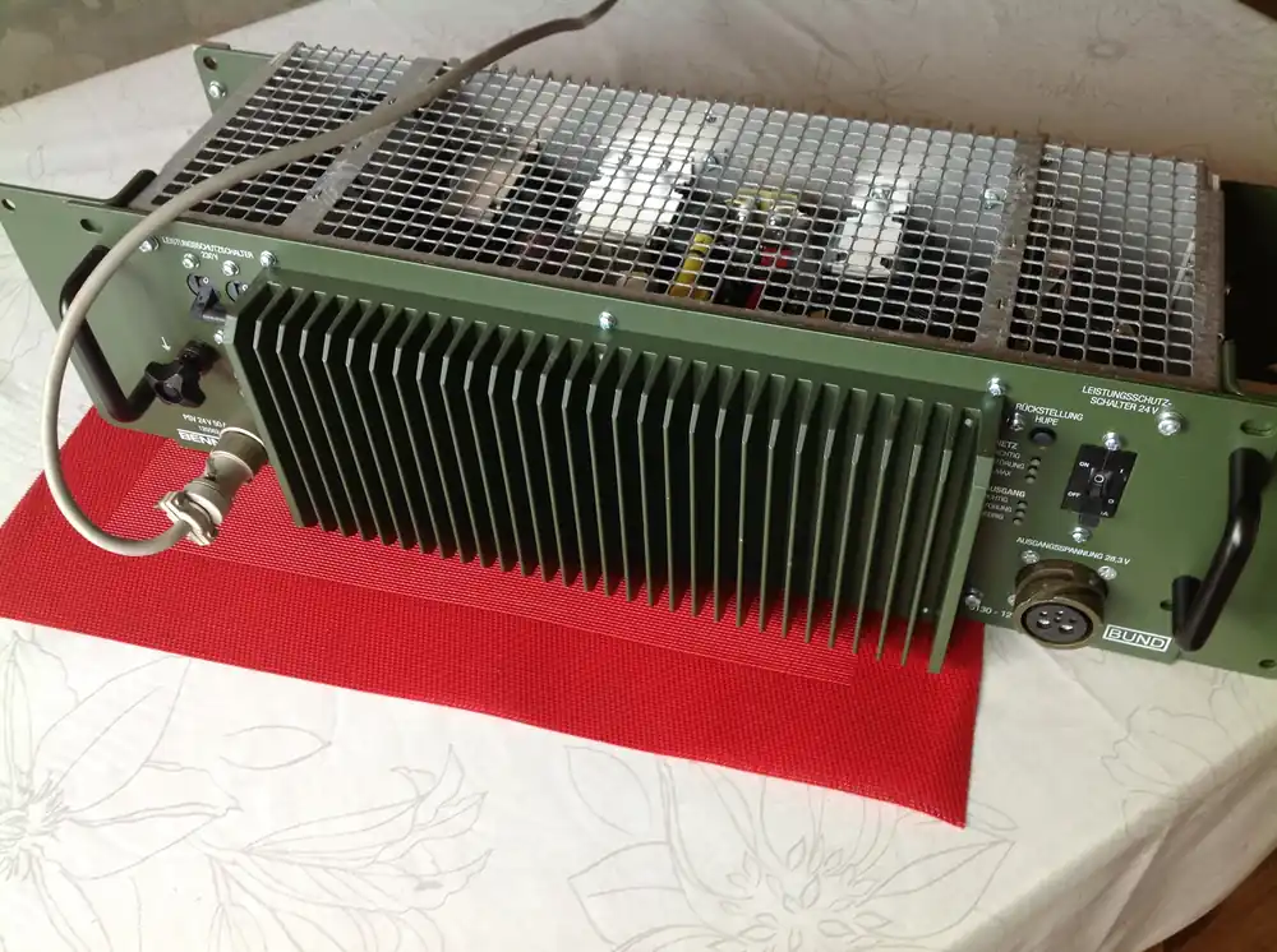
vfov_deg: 40.6
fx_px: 1289
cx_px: 638
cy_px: 476
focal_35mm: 35
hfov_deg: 52.7
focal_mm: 4.28
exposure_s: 1/40
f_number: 2.4
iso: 50
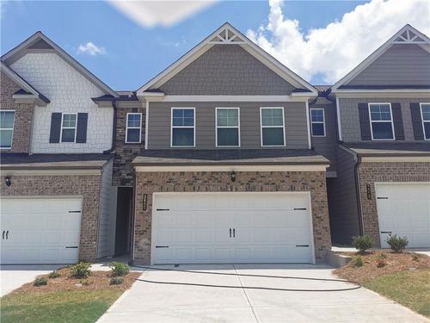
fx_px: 335
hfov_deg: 65.3
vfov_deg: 51.4
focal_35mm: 27
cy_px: 162
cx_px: 215
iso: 50
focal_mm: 5.56
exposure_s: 1/1916
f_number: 1.6
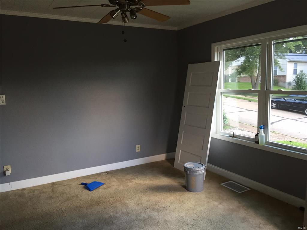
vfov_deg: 48.2
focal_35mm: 29
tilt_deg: -8.5
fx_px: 257
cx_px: 154
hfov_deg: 61.7
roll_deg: +0.2
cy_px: 115
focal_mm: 4.15
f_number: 2.2
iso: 50
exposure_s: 1/30
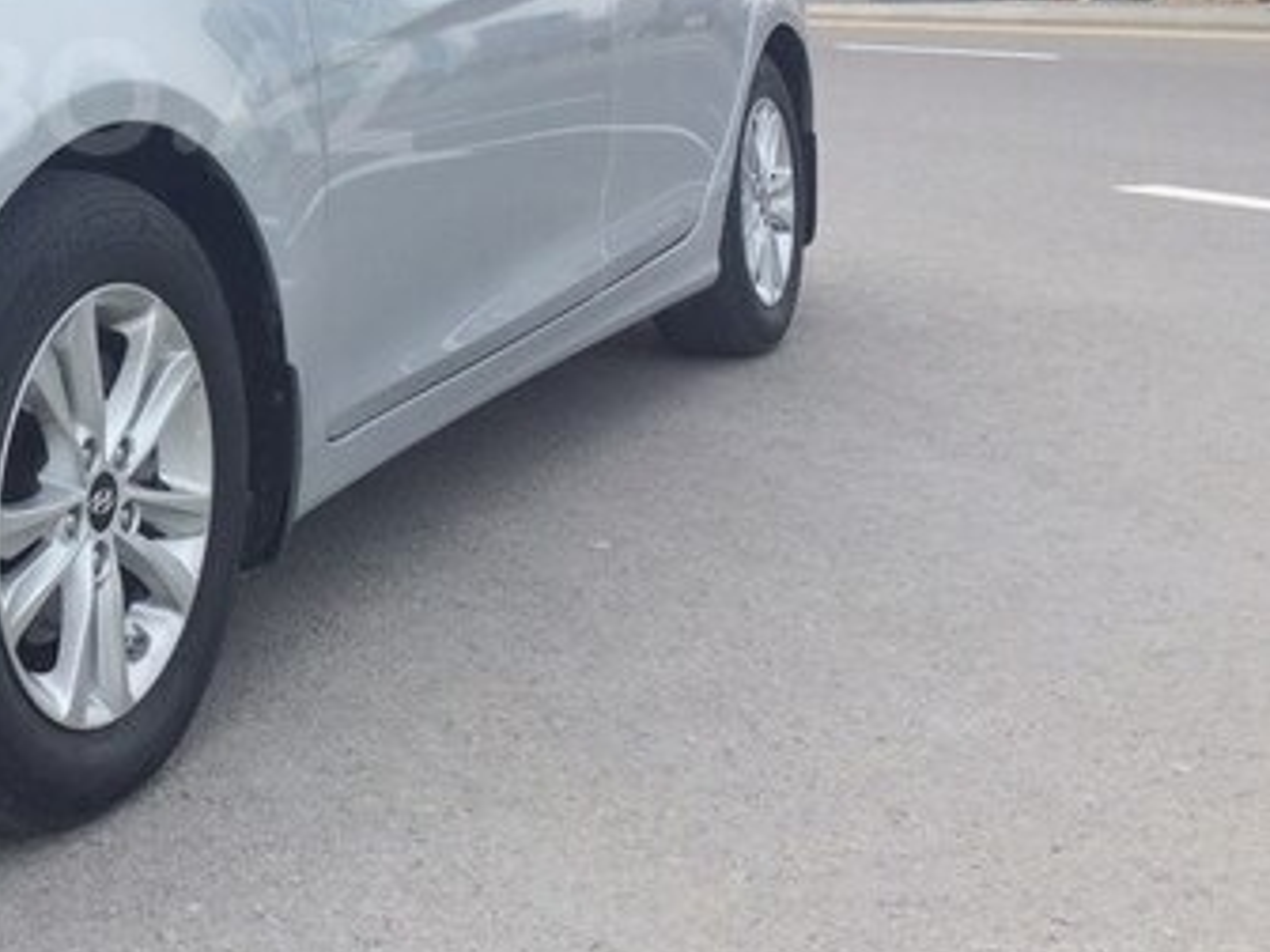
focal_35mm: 57
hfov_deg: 31.5
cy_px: 96
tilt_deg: -2.8
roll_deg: +0.7
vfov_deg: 24.9
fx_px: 2091
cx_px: 26
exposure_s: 1/562
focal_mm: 4.15
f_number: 2.2
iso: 32
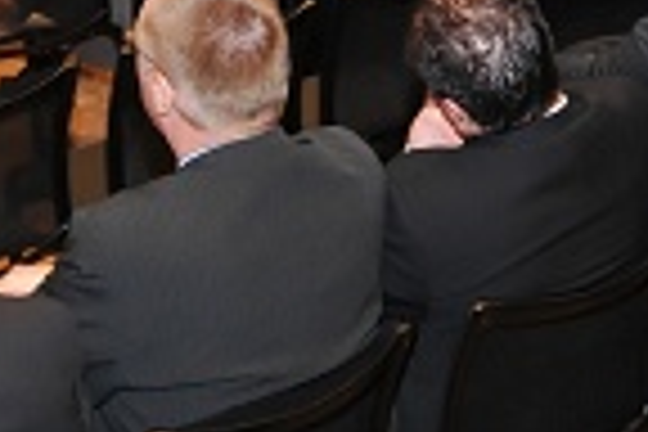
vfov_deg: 12.0
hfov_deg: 17.9
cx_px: 520
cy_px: -9
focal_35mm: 113
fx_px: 2034
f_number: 4
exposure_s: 1/25
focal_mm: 12
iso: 400
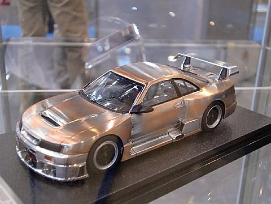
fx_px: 376
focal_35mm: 48
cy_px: 102
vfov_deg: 30.3
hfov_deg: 39.7
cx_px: 136
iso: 400
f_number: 3.4
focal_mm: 7.91
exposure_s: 1/50
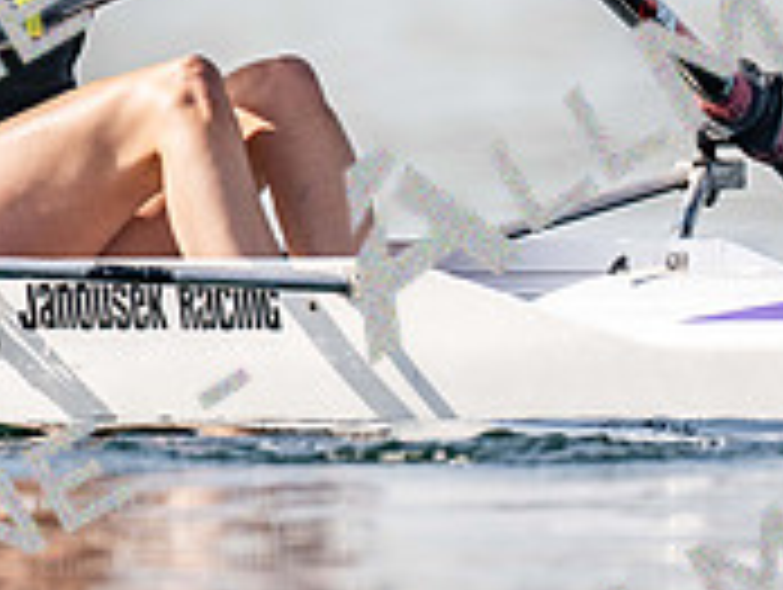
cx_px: -40
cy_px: -65
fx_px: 43512
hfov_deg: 1.0
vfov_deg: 0.8
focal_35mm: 1921
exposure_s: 1/2500
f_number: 5.6
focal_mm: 600
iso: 250
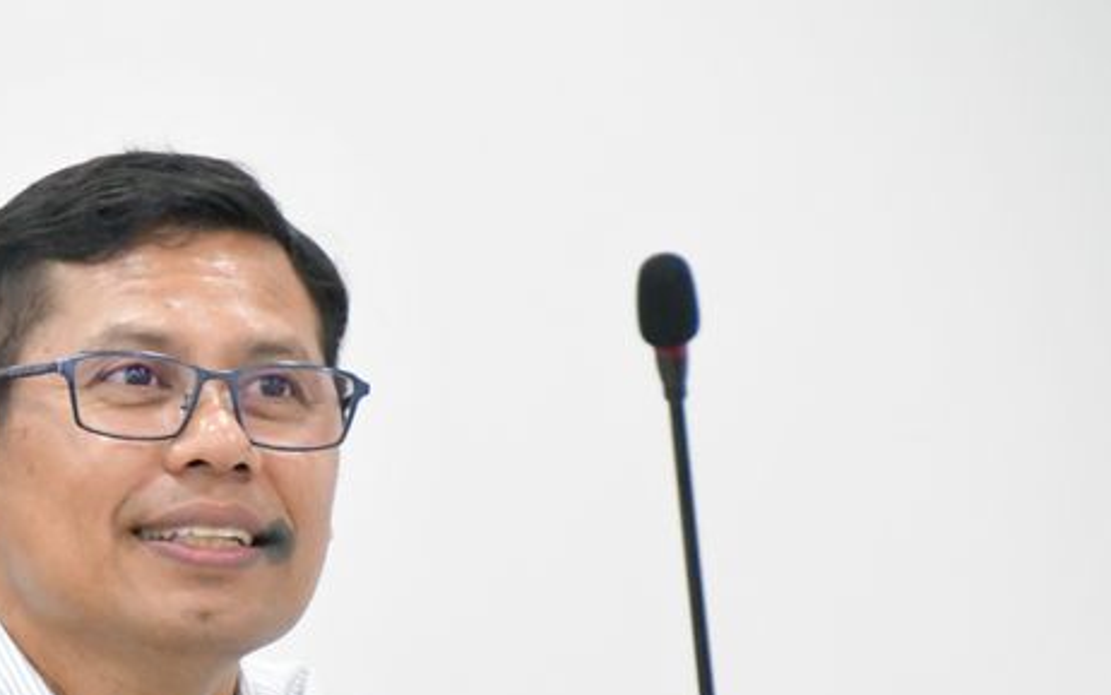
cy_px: 667
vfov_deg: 2.8
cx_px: 7
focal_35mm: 474
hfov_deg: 4.4
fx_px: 14355
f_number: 6
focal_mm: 140
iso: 12800
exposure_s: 1/160
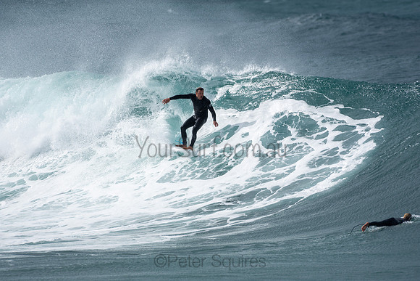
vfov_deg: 1.8
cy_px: 140
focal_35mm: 750
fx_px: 8752
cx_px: 210
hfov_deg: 2.7
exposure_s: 1/800
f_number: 6.3
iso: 100
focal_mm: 500
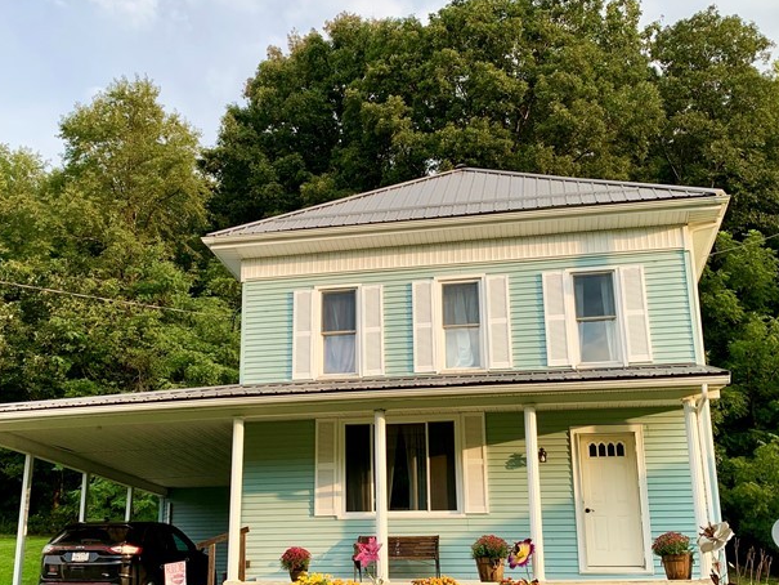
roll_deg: -0.3
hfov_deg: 42.8
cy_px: 345
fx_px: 990
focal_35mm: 44
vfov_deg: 32.8
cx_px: 318
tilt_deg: +16.6
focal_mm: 4.25
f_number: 1.8
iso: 25
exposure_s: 1/385
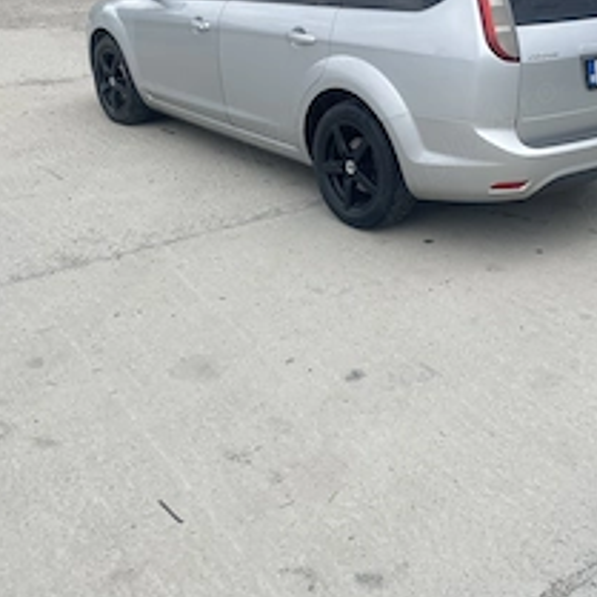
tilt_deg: -19.1
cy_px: 194
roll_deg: +1.0
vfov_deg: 37.9
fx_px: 859
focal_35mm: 44
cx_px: 366
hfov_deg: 38.2
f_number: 1.6
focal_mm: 4.2
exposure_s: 1/2451
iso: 50
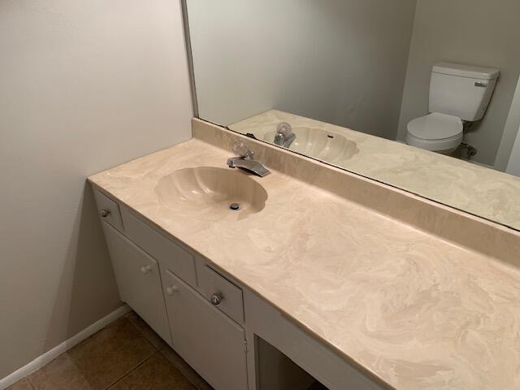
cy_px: 195
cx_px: 260
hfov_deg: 67.3
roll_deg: +0.3
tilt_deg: -30.4
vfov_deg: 53.1
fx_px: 391
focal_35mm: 26
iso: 80
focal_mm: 4.25
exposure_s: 1/60
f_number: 1.8
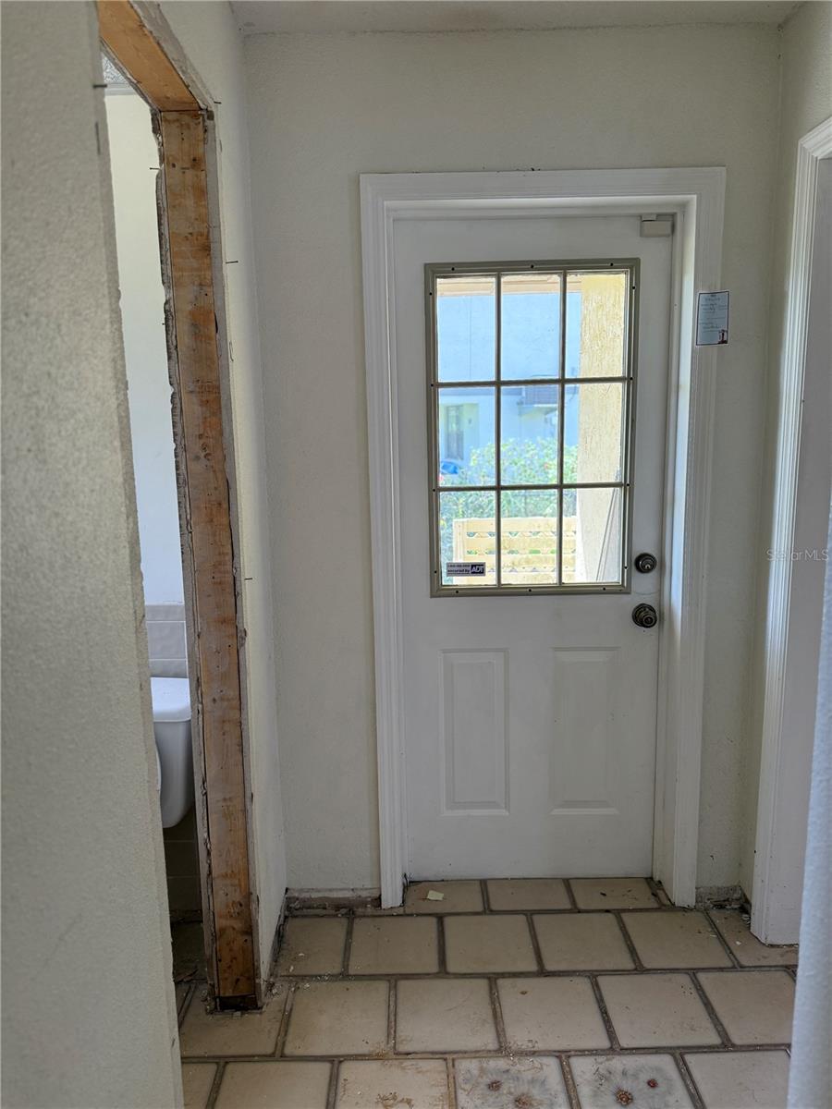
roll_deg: +0.8
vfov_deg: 71.6
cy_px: 554
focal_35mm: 24
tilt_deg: -8.9
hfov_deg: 56.8
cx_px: 416
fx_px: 769
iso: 200
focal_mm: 6.76
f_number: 1.78
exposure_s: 1/121
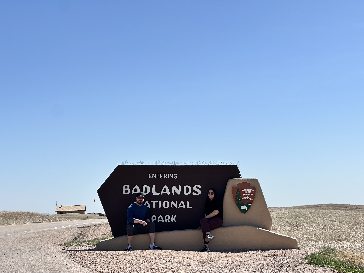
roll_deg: +1.4
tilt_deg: +5.5
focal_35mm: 77
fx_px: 810
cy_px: 136
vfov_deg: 19.1
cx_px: 182
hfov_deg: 25.3
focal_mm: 9
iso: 32
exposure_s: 1/1376
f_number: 2.8
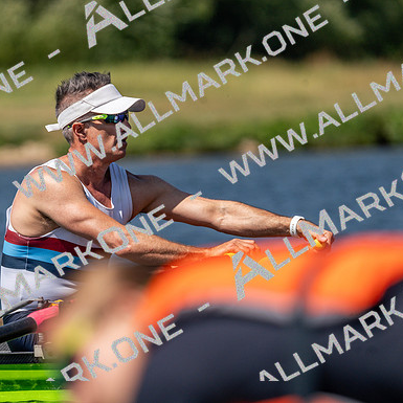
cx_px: 142
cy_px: 202
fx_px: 6941
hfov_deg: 3.3
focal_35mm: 527
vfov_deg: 3.3
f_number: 6.3
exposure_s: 1/2000
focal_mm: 411
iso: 200
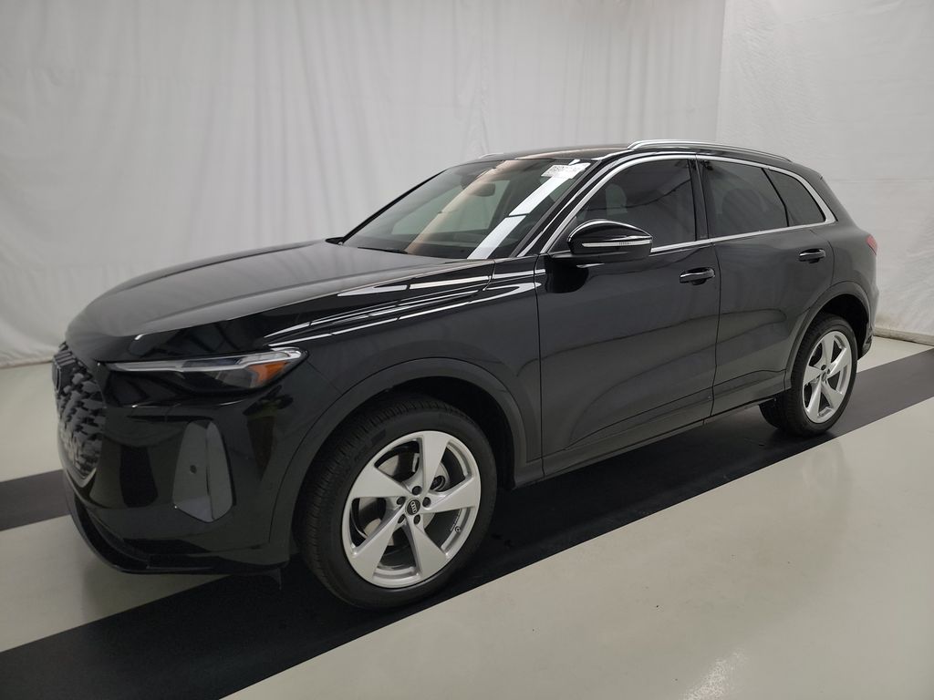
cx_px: 467
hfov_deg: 71.6
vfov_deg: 56.8
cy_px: 350
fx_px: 648
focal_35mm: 24
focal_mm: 6.7
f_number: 1.8
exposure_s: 1/59
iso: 191
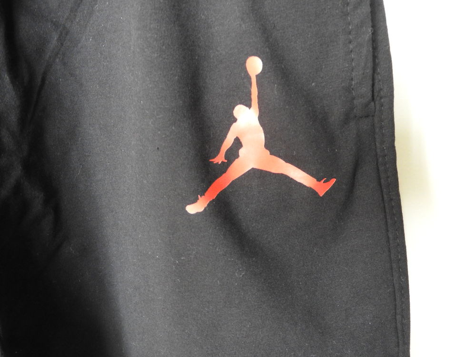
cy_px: 178
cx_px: 238
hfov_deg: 60.0
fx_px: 413
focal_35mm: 30
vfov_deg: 46.8
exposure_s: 1/5
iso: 800
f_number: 3.5
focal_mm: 5.4
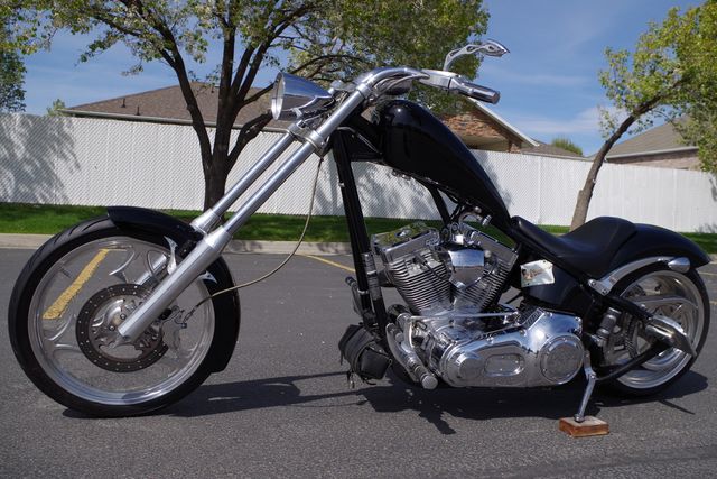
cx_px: 358
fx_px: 618
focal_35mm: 31
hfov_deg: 60.3
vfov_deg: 42.3
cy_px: 240
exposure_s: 1/400
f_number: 8
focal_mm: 21.25
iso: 100
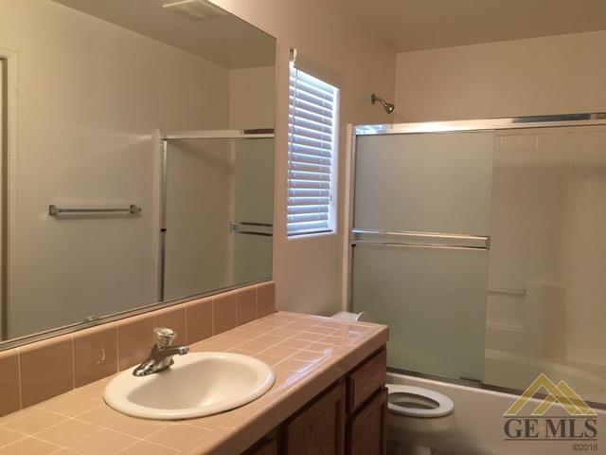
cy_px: 228
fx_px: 508
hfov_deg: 61.7
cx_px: 303
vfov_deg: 48.2
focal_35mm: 29
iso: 64
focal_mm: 4.15
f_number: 2.2
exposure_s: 1/30
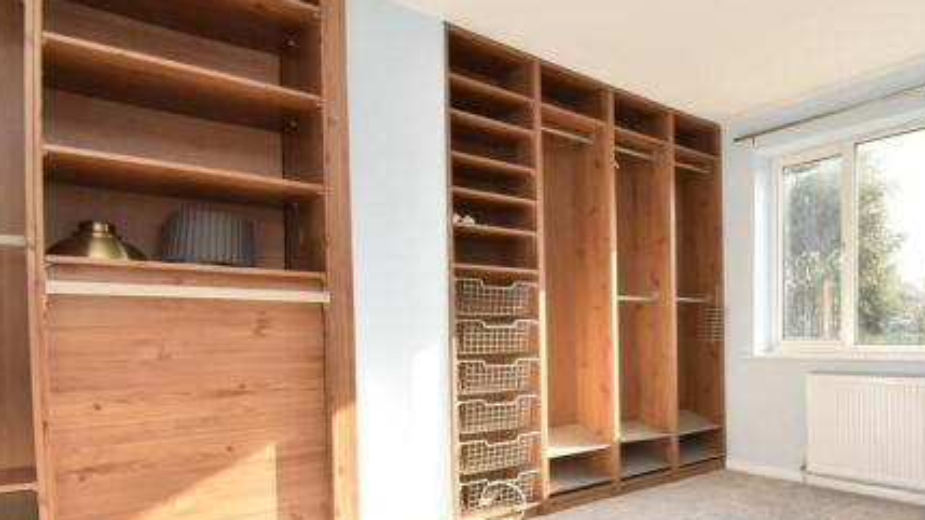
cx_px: 661
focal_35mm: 24
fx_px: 588
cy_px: 329
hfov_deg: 72.5
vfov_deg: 47.2
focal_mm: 10
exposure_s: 1/200
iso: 640
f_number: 7.1
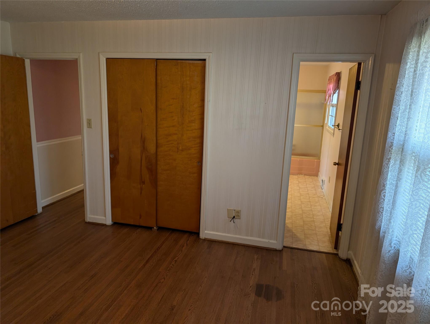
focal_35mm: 24
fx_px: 299
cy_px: 162
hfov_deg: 71.5
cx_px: 215
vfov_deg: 56.9
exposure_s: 1/40
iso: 137
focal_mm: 6.9
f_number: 1.68
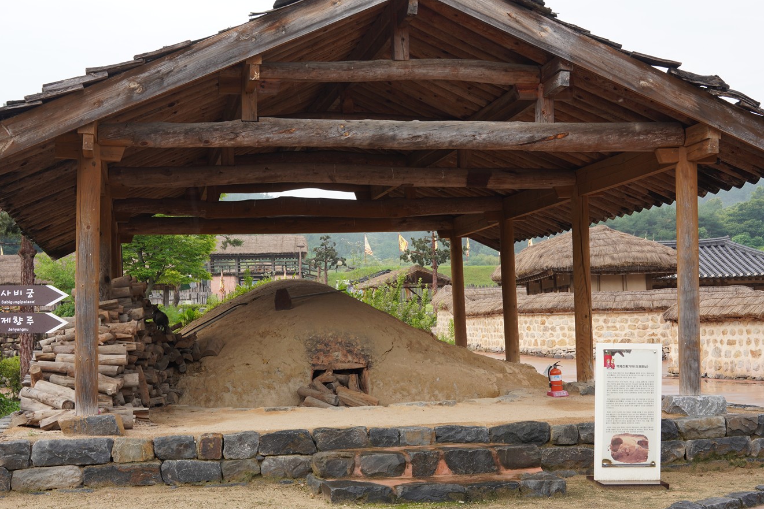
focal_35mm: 53
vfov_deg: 25.5
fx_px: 1125
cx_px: 361
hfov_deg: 37.5
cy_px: 254
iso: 200
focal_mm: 35
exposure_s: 1/80
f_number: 10
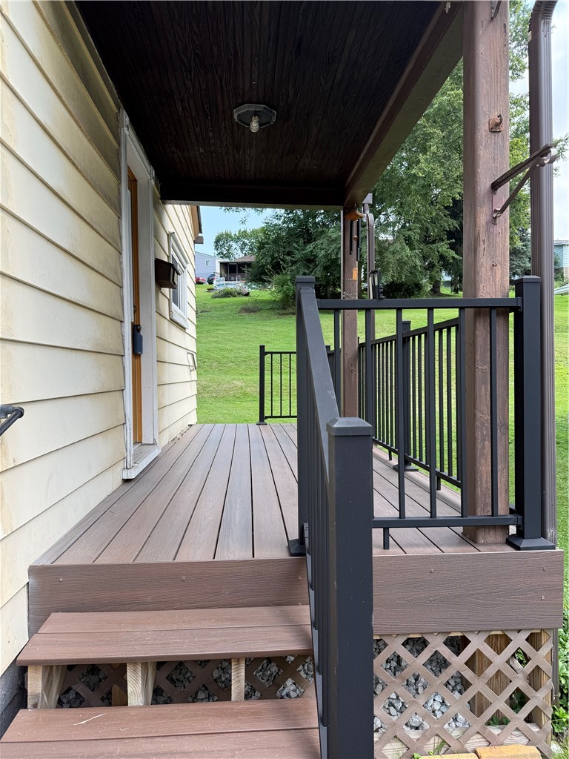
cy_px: 380
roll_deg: -0.5
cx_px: 284
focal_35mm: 24
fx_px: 526
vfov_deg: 71.6
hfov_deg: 56.8
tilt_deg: -1.0
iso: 80
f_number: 1.78
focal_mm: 6.76
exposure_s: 1/750
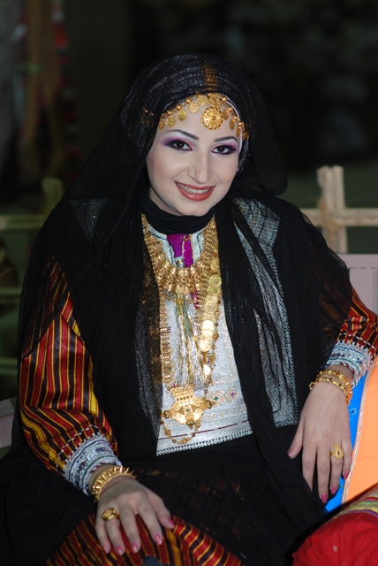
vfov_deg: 16.1
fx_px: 2004
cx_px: 189
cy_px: 283
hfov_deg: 10.8
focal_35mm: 128
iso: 100
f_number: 2.8
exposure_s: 1/180
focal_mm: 85
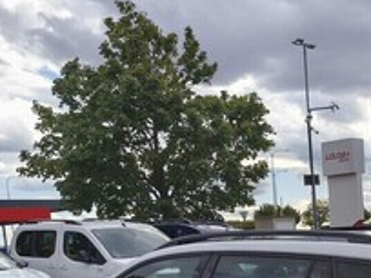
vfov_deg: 22.0
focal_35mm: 62
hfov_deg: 29.3
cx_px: 366
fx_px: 664
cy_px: 326
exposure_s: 1/239
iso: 50
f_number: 1.65
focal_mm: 6.14
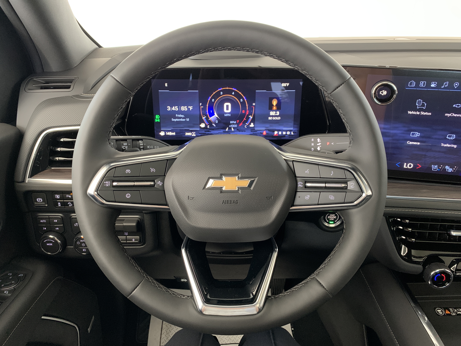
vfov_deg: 53.1
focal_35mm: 26
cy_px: 173
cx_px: 230
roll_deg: +1.3
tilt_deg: -27.2
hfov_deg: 67.3
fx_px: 346
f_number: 1.8
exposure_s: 1/30
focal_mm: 4.25
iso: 400
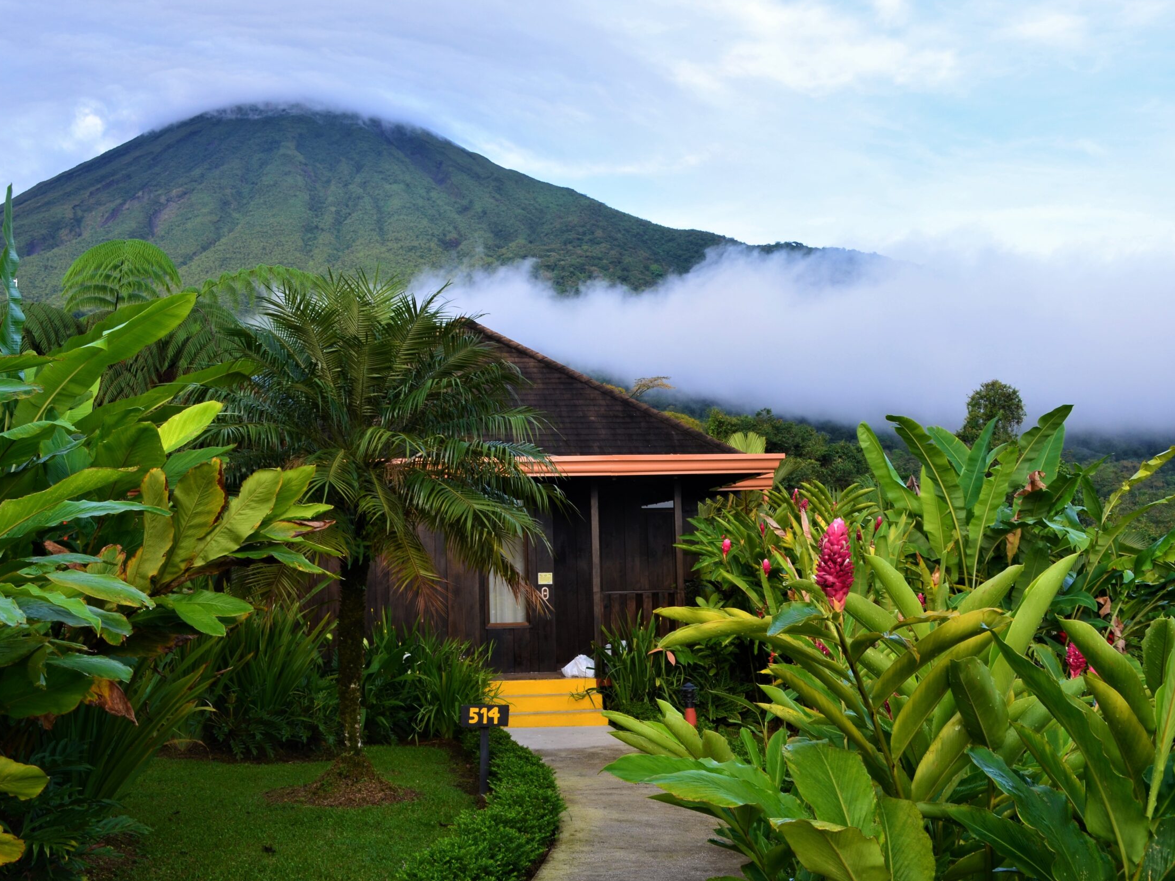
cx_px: 529
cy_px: 438
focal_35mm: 40
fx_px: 1358
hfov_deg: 46.7
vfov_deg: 36.0
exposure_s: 1/60
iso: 250
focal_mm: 24
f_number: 10
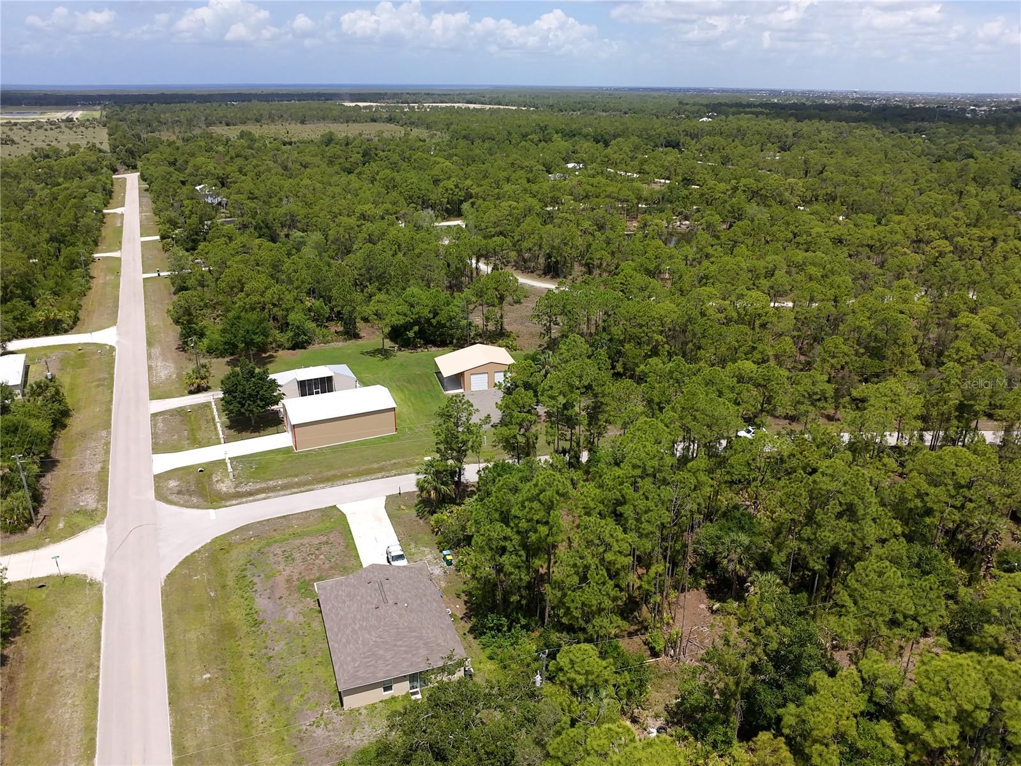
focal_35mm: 24
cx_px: 510
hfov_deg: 71.6
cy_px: 383
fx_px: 708
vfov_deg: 56.8
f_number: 2.8
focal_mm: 4.55
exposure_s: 1/1000
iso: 120
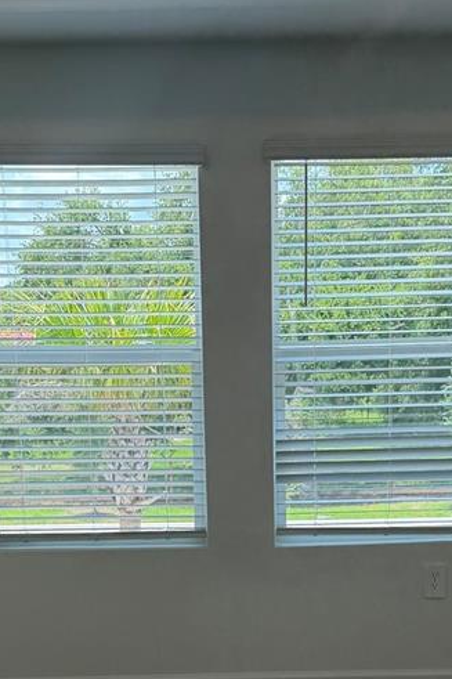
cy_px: 559
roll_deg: +1.0
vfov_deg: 31.9
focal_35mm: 61
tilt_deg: -12.1
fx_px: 1150
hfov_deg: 22.2
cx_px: 221
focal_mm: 6.76
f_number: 1.78
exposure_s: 1/528
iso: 100
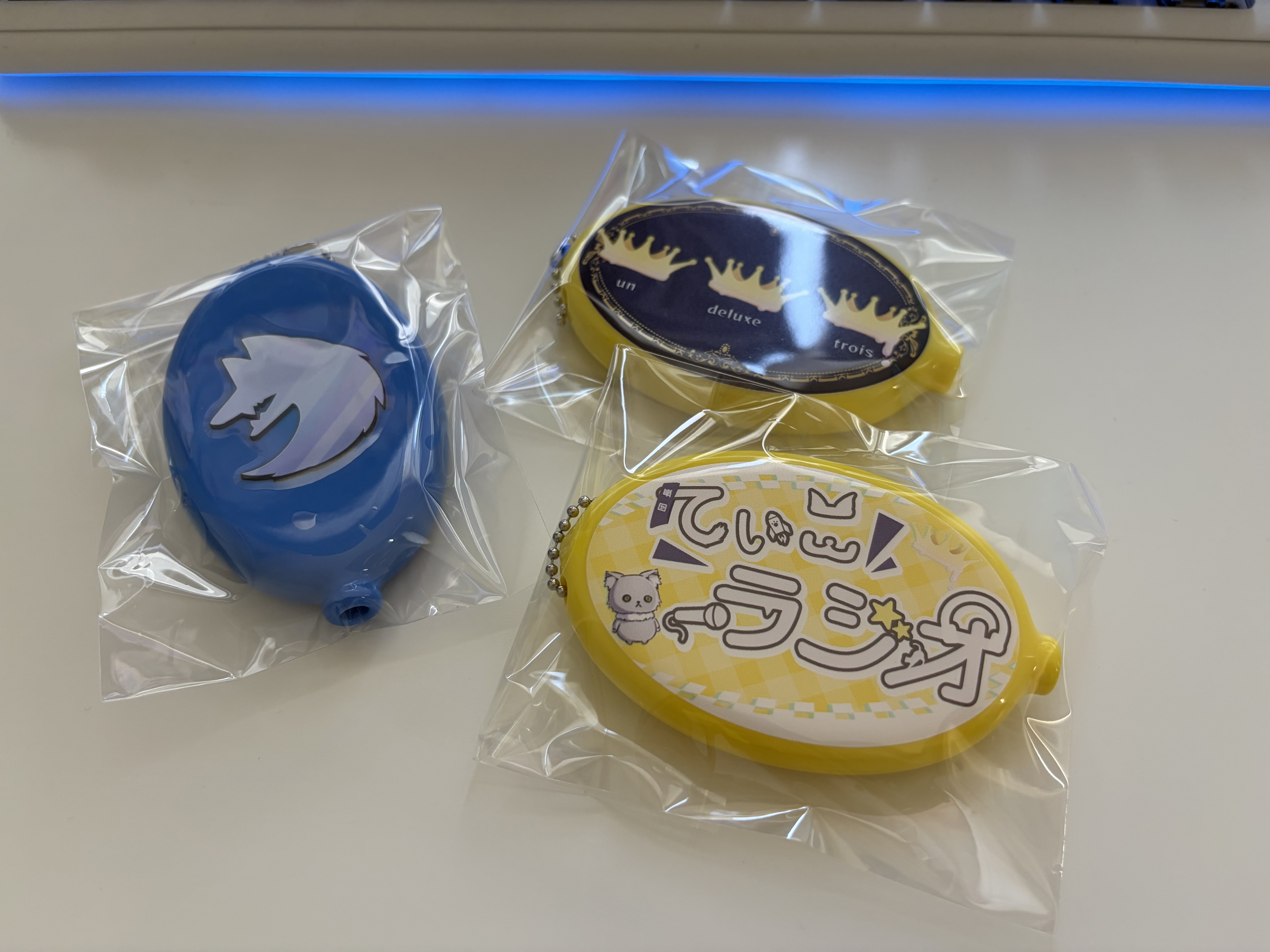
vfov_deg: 53.1
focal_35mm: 26
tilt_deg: -60.4
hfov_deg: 67.3
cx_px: 635
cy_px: 476
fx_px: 954
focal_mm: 5.96
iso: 125
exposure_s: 1/91
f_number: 1.6
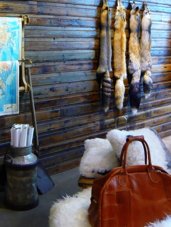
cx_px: 84
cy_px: 85
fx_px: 283
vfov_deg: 43.5
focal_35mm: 43
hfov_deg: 33.6
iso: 200
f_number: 2.8
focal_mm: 4.6
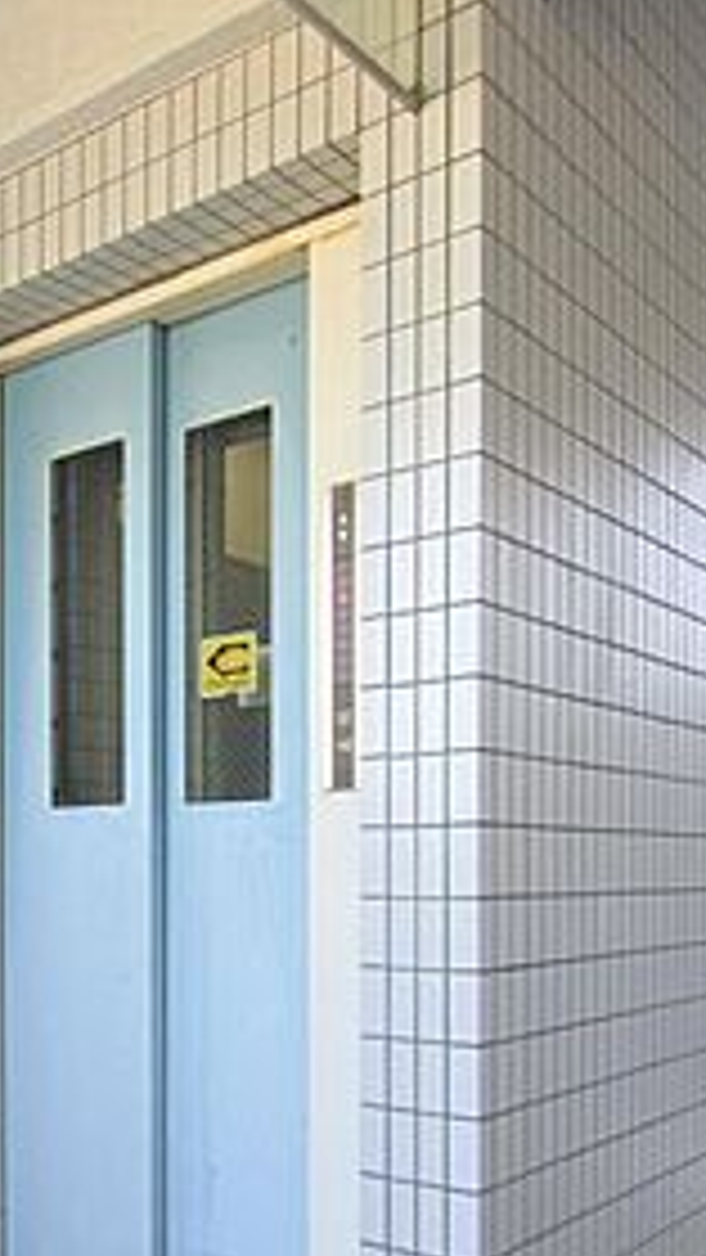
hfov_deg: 31.9
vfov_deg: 54.1
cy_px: 846
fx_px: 1198
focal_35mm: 36
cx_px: 130
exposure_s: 1/40
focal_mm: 10
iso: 100
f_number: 4
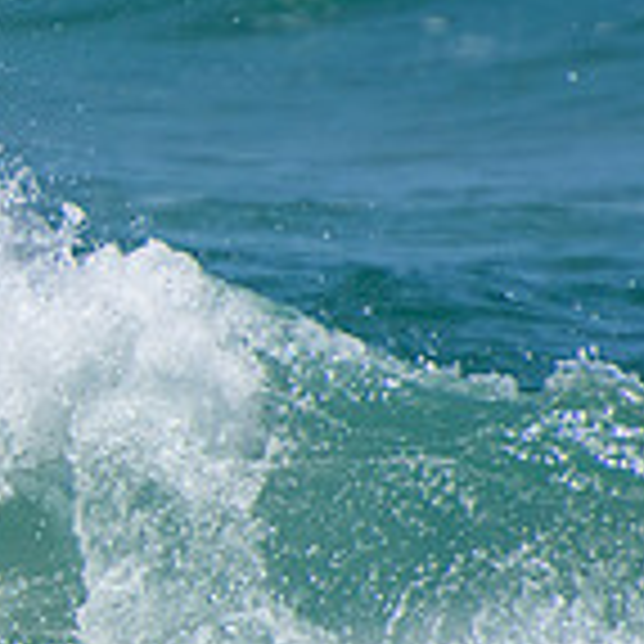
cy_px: 426
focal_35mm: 2067
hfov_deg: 0.8
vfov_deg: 0.8
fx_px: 43507
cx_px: -581
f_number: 5.6
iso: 220
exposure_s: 1/2000
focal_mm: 400
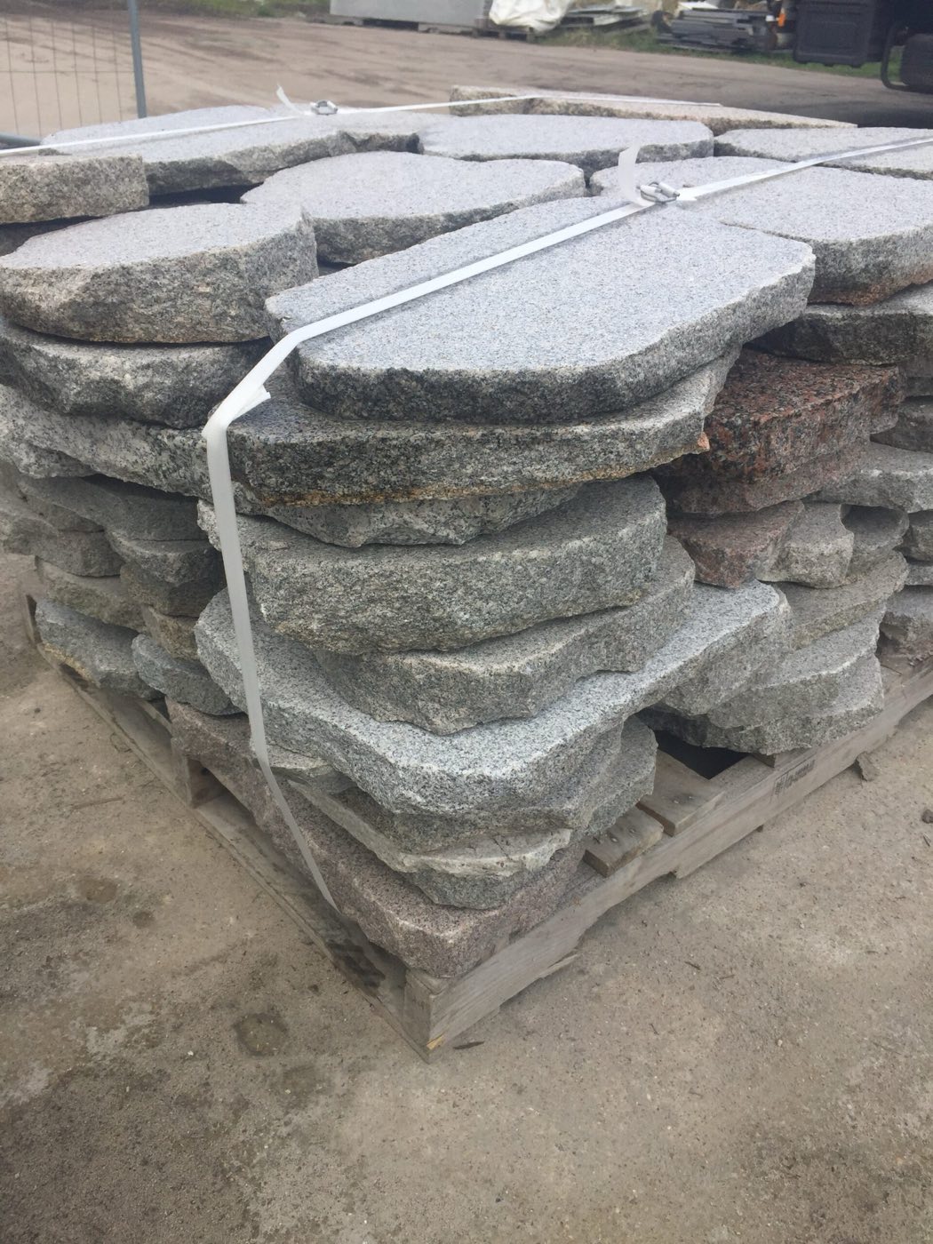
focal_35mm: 29
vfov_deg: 61.7
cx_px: 466
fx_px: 1042
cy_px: 622
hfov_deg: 48.2
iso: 32
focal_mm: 4.15
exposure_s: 1/638
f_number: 2.2
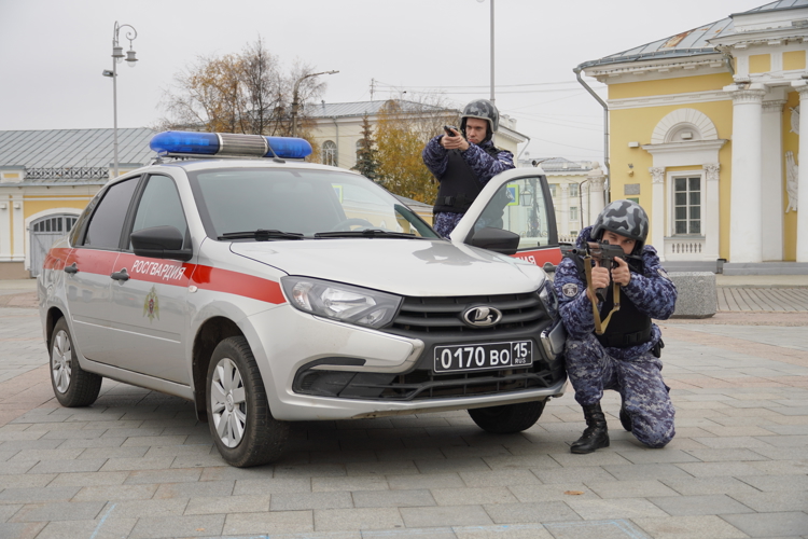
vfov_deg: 27.3
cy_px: 270
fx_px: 1111
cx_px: 404
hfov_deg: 40.0
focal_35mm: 50
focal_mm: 33
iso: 100
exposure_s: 1/160
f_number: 4.5
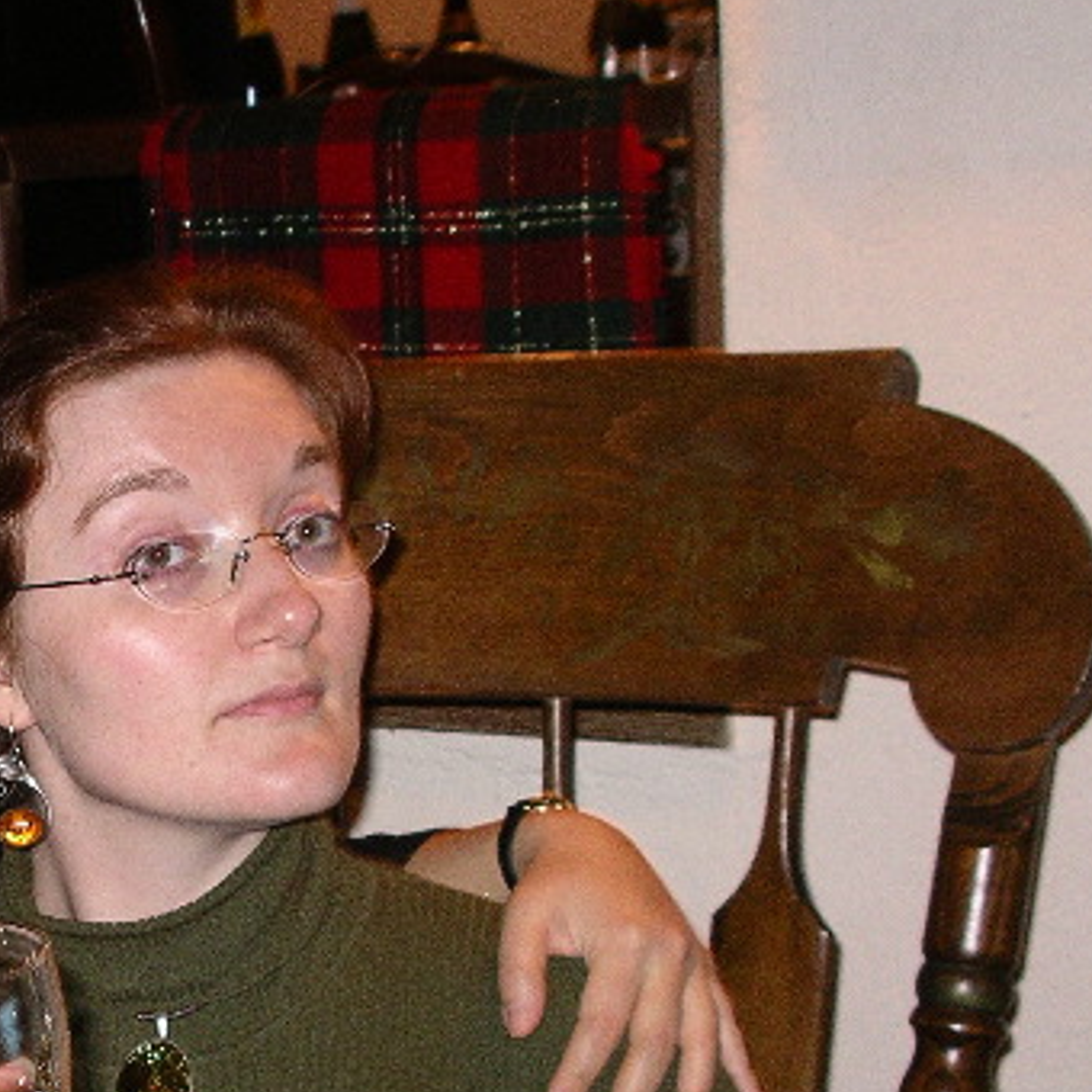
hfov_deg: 21.7
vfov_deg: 22.3
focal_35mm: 77
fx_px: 2748
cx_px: 10
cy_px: 790
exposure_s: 1/40
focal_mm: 7.8
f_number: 2.8
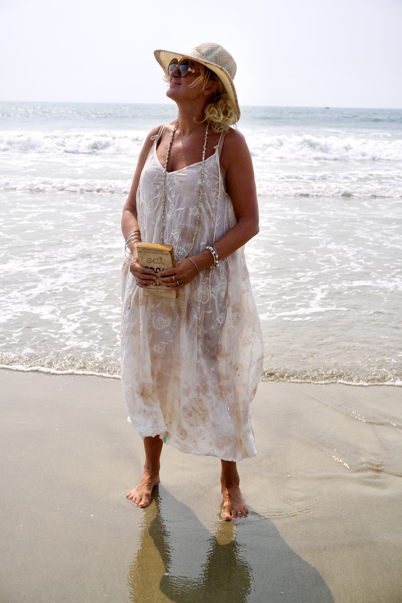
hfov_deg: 30.8
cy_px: 302
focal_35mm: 44
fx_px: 729
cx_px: 201
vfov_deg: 45.0
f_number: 5.6
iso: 100
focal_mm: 29
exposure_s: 1/1000
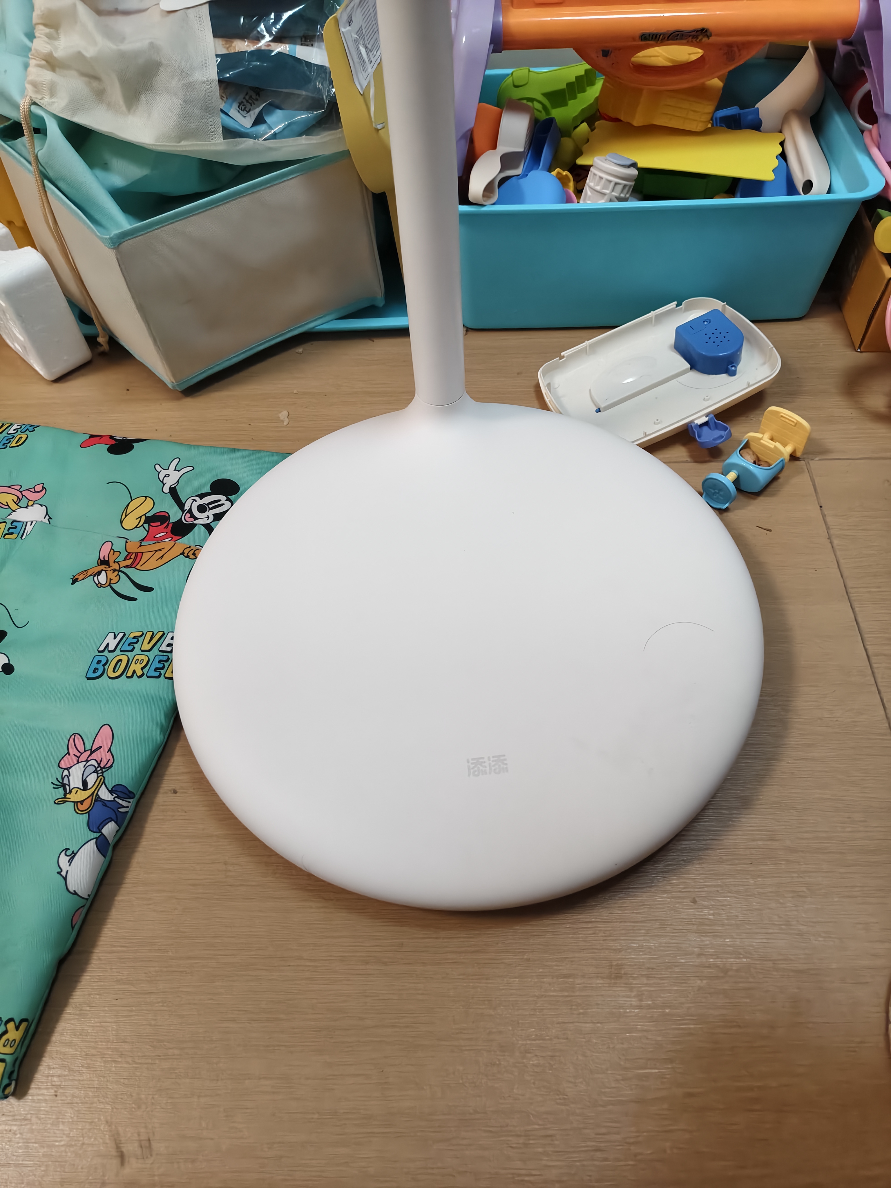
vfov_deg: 73.9
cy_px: 594
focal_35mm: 23
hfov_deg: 58.9
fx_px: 789
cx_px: 446
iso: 3338
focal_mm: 5.56
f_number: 1.88
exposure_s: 1/629
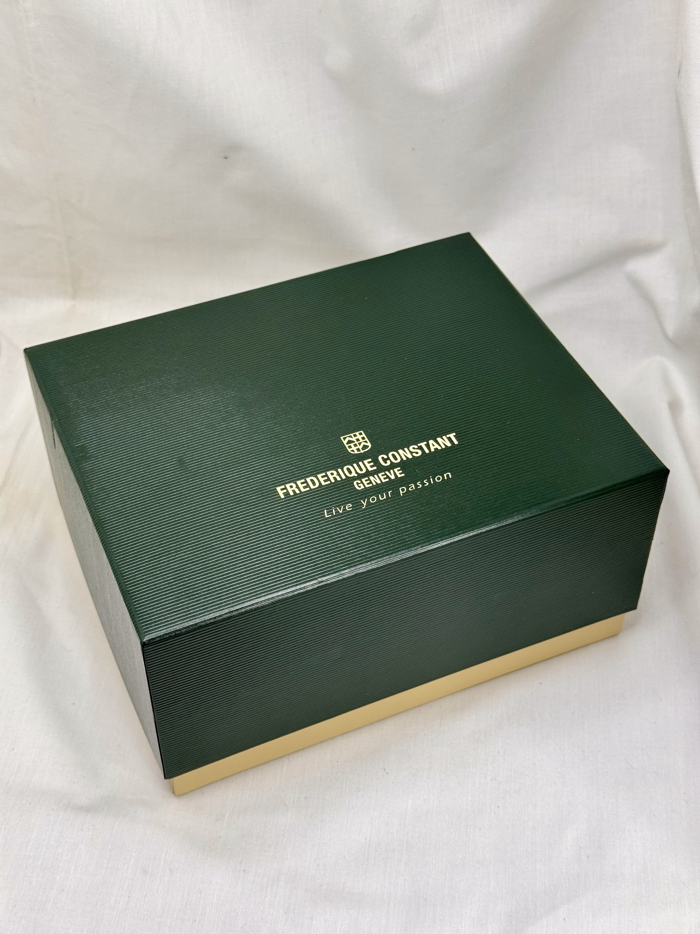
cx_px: 350
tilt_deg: -45.2
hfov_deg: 30.3
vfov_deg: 39.7
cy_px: 467
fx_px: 1294
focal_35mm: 48
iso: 50
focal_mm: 6.76
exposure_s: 1/60
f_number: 1.78
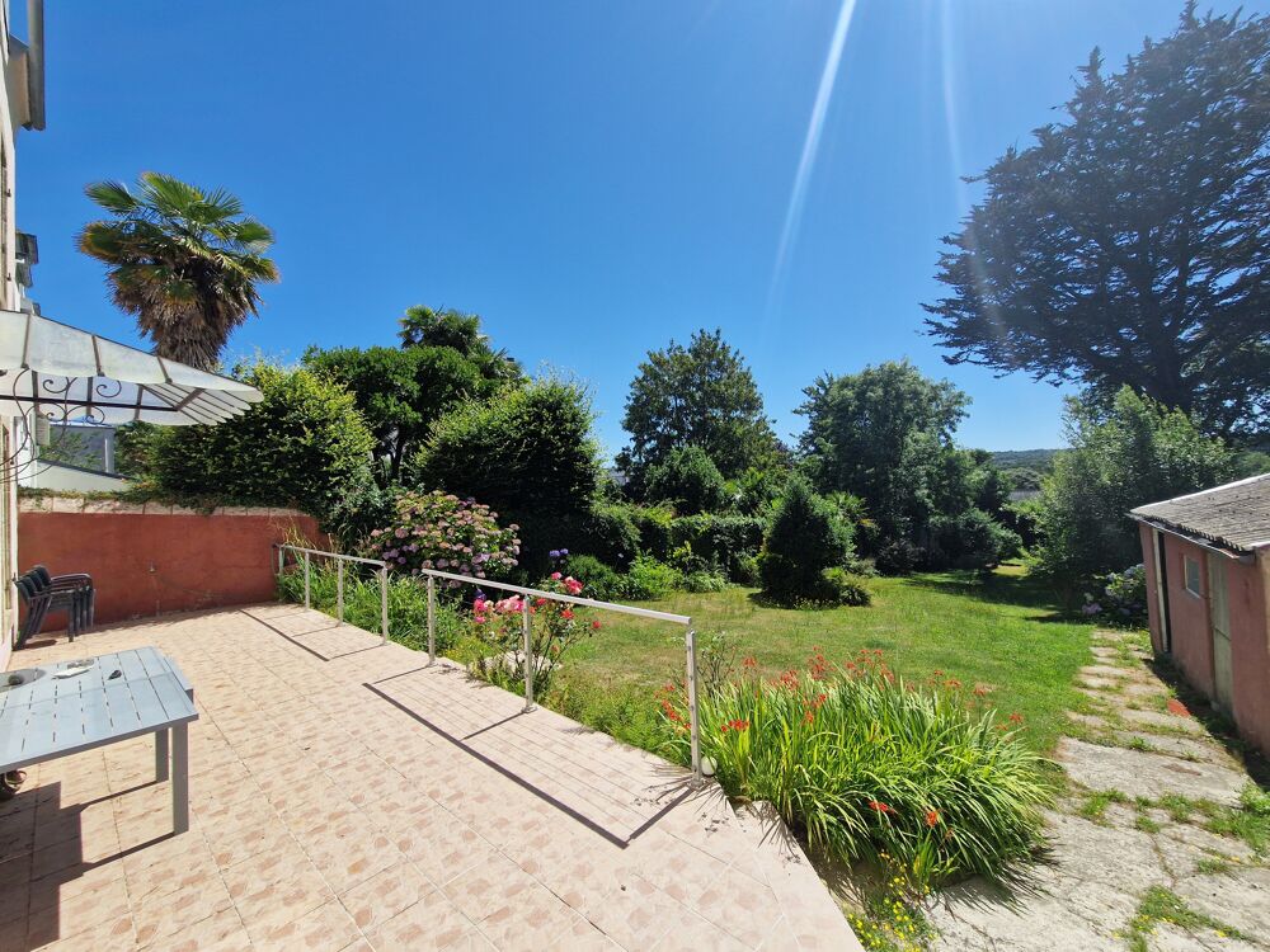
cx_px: 635
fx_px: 477
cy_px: 476
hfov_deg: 106.2
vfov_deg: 89.9
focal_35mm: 13
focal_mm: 2.2
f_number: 2.2
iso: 50
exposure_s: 1/2960
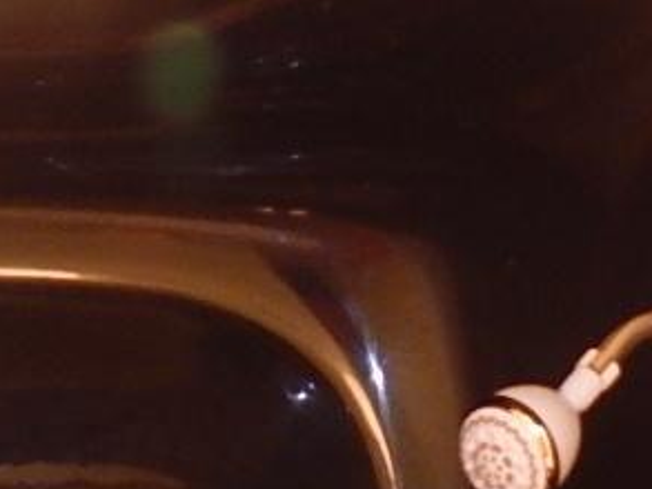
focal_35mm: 120
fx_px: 2261
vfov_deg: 10.1
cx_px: -93
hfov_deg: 15.9
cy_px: 1331
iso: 200
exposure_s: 1/30
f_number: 3
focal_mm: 4
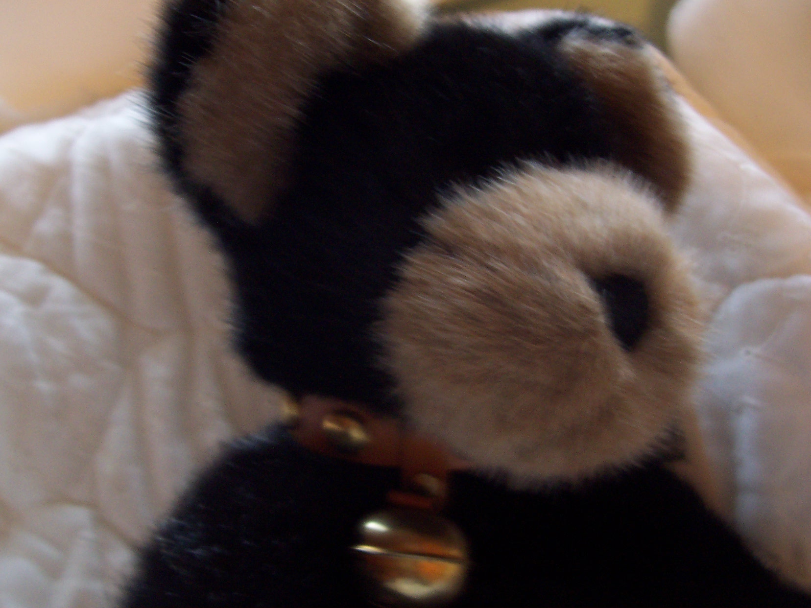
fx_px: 867
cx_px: 406
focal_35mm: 37
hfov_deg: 50.1
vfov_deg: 38.7
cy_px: 304
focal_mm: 5.6
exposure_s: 1/8
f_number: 2.8
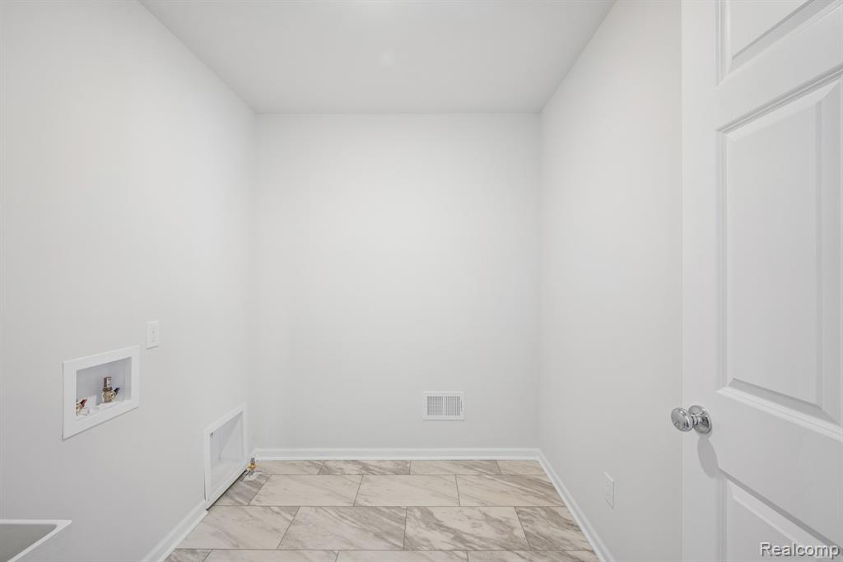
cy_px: 281
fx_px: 328
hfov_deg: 104.2
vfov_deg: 81.2
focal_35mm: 14
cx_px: 422
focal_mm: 14
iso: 64
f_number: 9
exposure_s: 2
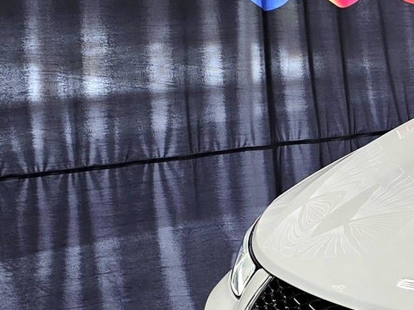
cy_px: 167
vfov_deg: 14.5
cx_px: 719
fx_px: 1220
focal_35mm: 102
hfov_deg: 16.5
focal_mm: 6.3
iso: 80
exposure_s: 1/120
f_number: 1.7
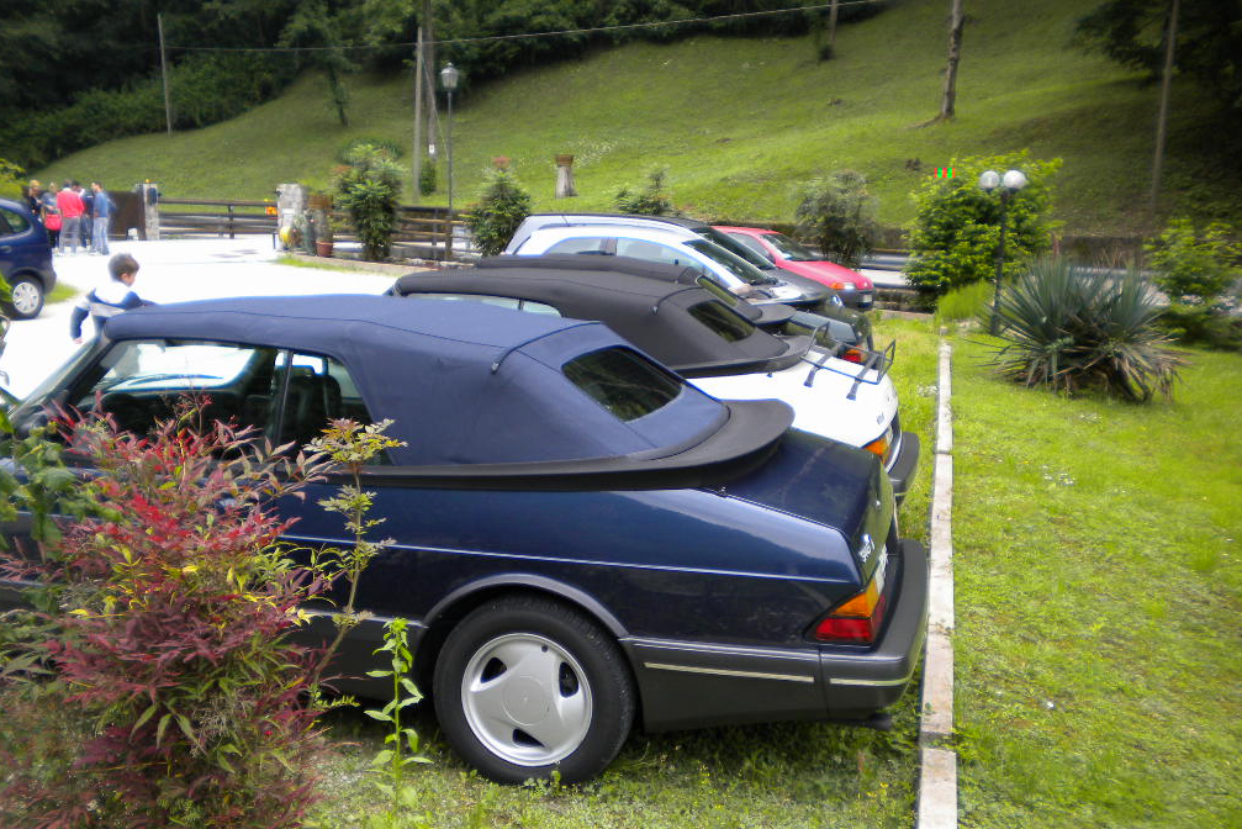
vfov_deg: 35.9
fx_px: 1277
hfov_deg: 51.9
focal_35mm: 37
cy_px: 464
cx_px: 619
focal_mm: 6.3
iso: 80
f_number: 3.1
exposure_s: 1/234
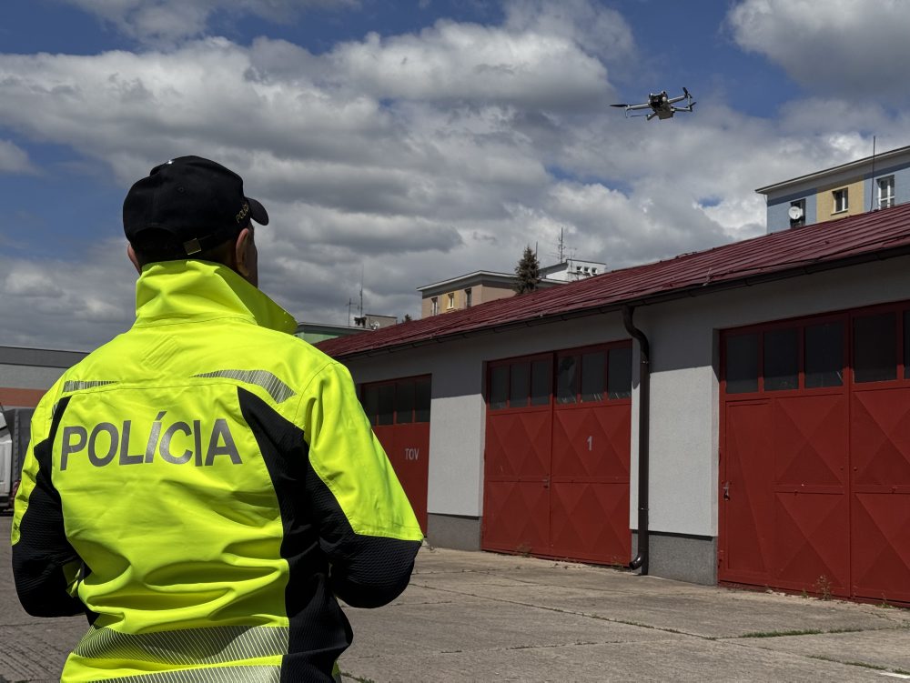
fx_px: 1262
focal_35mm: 48
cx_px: 455
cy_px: 342
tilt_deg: +6.2
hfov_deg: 39.6
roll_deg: -1.5
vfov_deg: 30.3
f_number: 1.78
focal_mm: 6.76
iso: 64
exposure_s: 1/15385
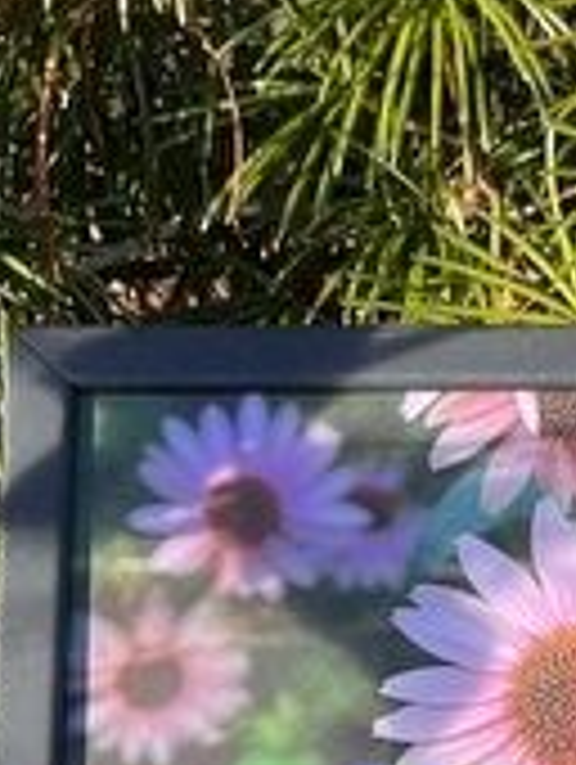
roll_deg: -1.9
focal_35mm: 122
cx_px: 675
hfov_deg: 11.9
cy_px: 1264
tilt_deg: -34.3
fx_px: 2700
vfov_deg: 14.6
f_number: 1.6
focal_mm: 5.1
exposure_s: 1/424
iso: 50
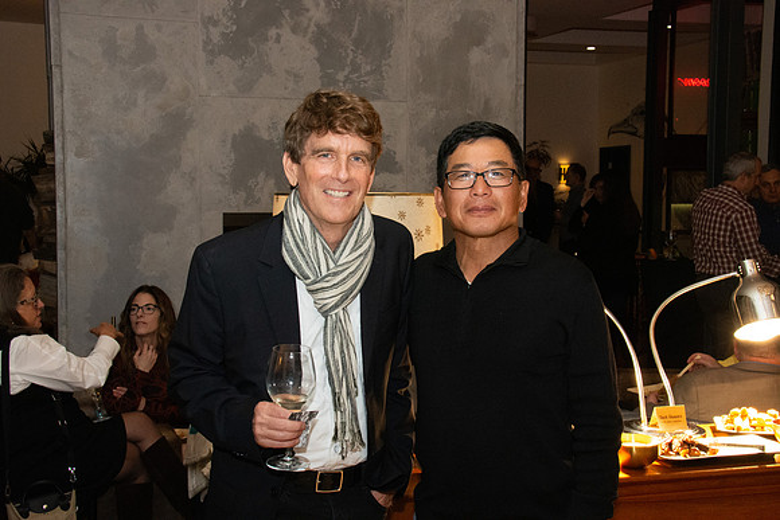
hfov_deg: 38.9
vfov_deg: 26.5
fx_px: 1105
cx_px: 390
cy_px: 260
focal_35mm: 51
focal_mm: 34
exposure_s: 1/125
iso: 5000
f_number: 11
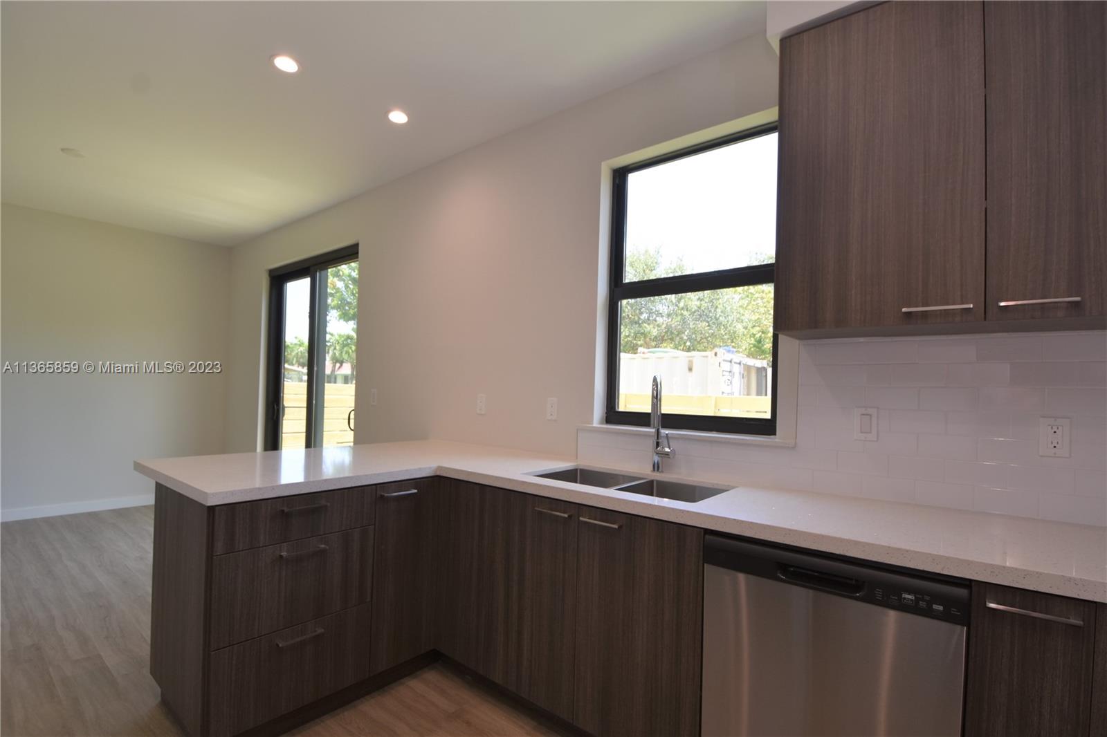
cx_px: 554
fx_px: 461
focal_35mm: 15
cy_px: 368
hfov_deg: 100.4
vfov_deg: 77.3
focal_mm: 10
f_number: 5
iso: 200
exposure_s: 1/100
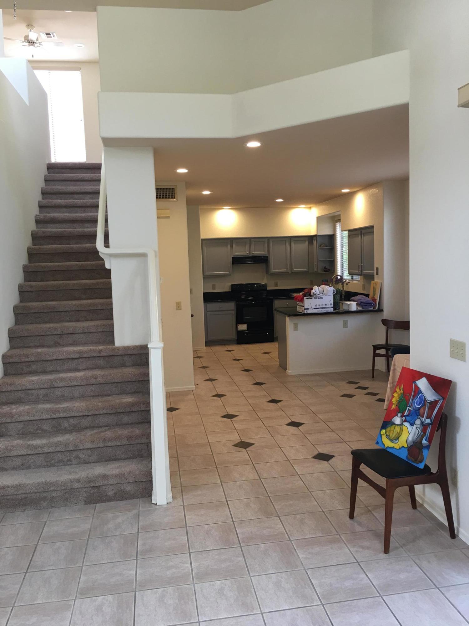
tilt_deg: -4.8
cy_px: 313
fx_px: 524
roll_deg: +1.6
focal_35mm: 29
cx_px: 234
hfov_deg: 48.2
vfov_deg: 61.7
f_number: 2.2
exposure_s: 1/15
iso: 32
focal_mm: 4.15
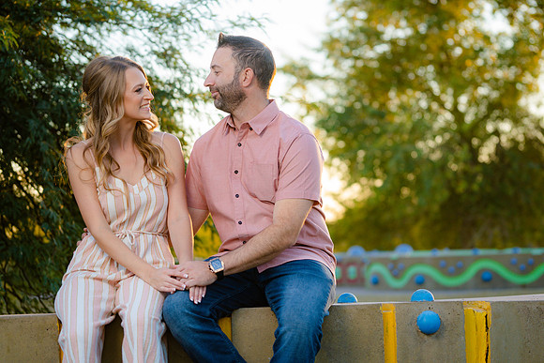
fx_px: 1708
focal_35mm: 113
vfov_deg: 12.1
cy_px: 182
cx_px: 272
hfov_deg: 18.1
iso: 500
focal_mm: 113
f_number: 4
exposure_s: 1/250
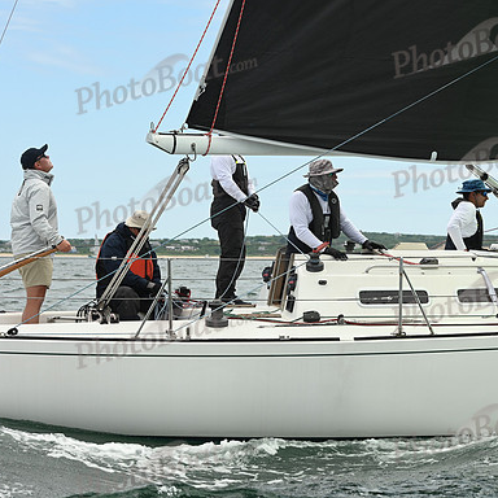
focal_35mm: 118
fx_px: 1921
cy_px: 250
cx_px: 326
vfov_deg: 14.8
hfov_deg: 14.8
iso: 320
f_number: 7.1
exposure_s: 1/1000
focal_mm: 92
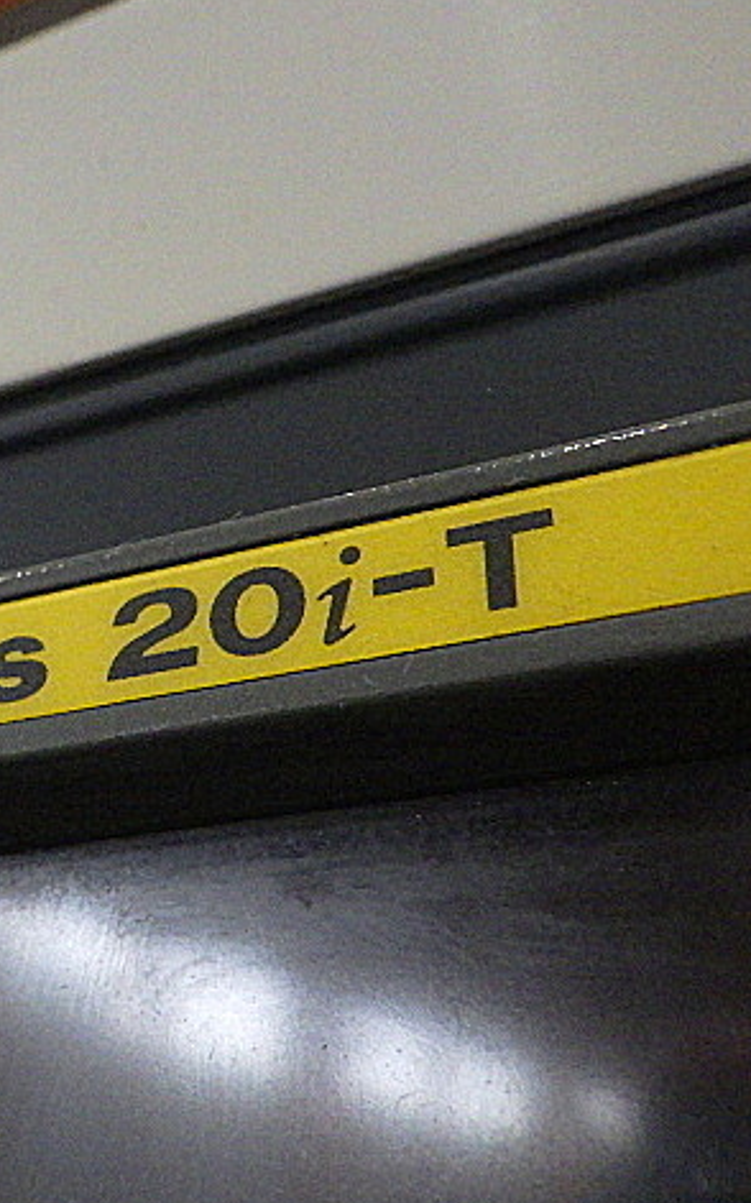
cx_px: 59
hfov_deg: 25.4
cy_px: 605
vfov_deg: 41.1
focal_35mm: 49
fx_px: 1606
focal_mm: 6.1
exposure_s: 1/50
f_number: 3.8
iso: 640
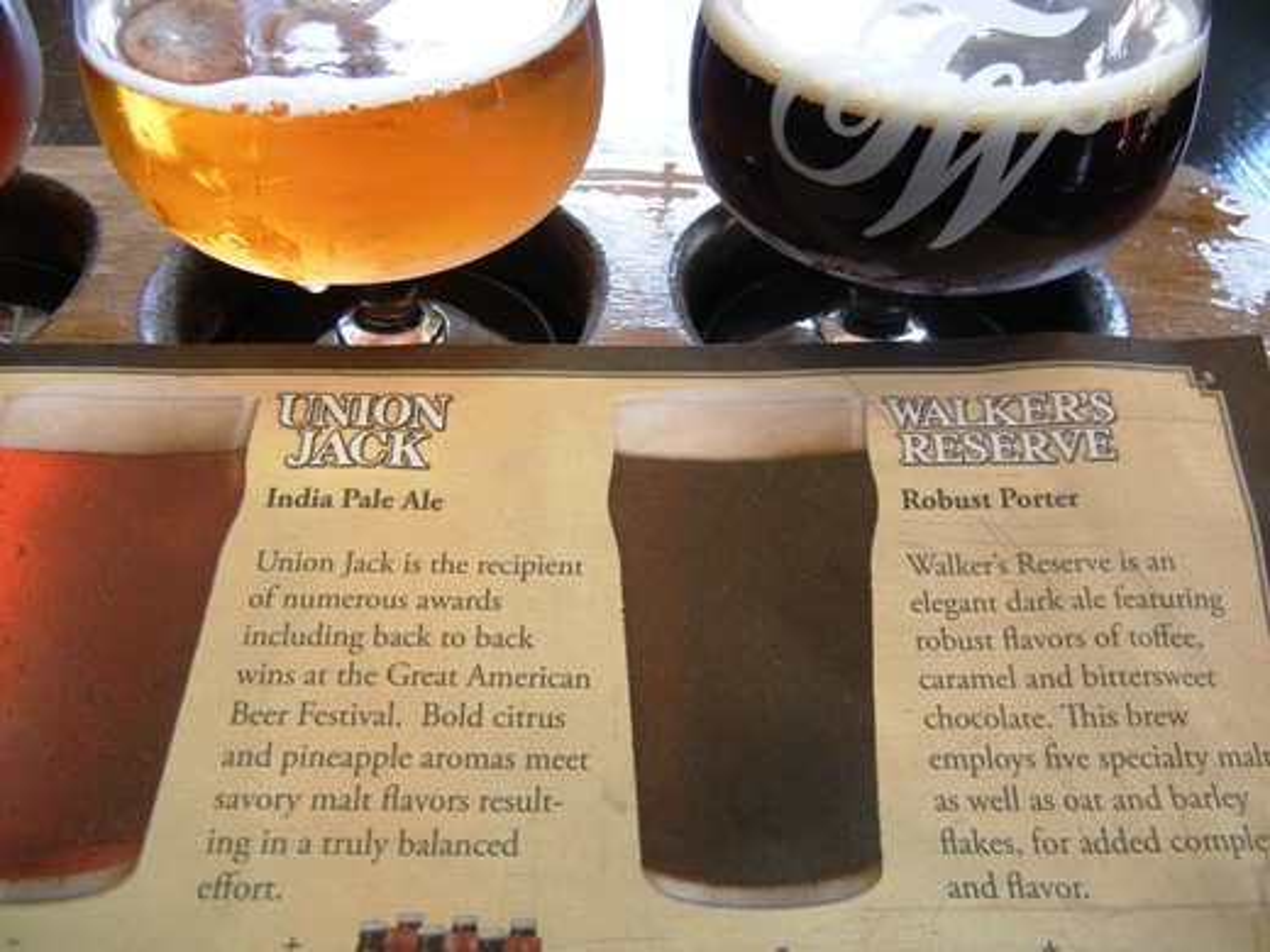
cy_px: 476
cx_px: 635
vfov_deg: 46.8
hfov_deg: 60.0
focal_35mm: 30
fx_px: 1101
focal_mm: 5.4
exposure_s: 1/30
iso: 223
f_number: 3.5
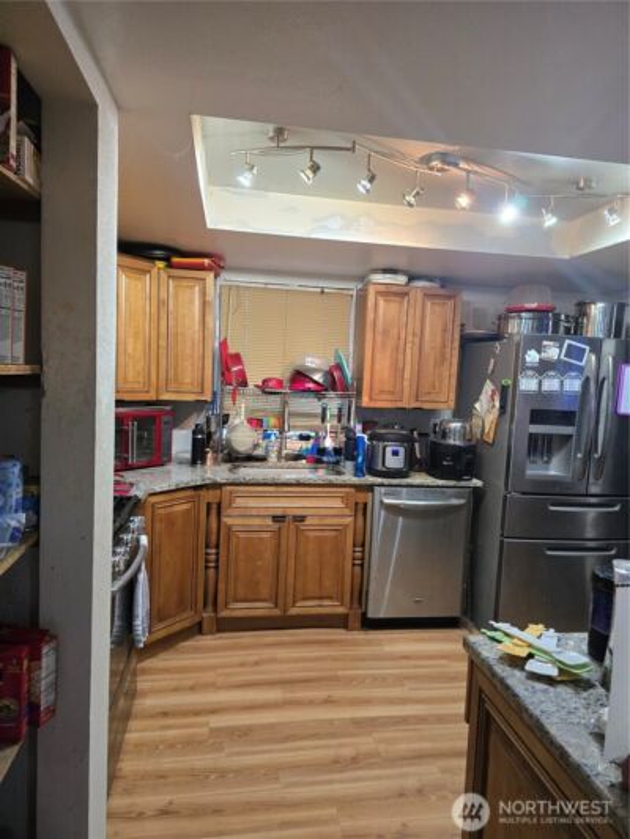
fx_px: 558
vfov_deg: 73.9
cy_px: 420
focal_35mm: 23
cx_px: 315
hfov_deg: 58.9
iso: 500
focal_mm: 6.3
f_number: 1.7
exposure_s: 1/120
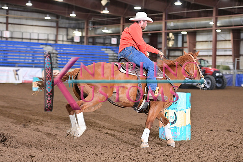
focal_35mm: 95
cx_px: 122
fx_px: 641
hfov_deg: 21.5
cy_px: 81
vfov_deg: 14.4
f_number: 3.2
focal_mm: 95
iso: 1600
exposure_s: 1/250
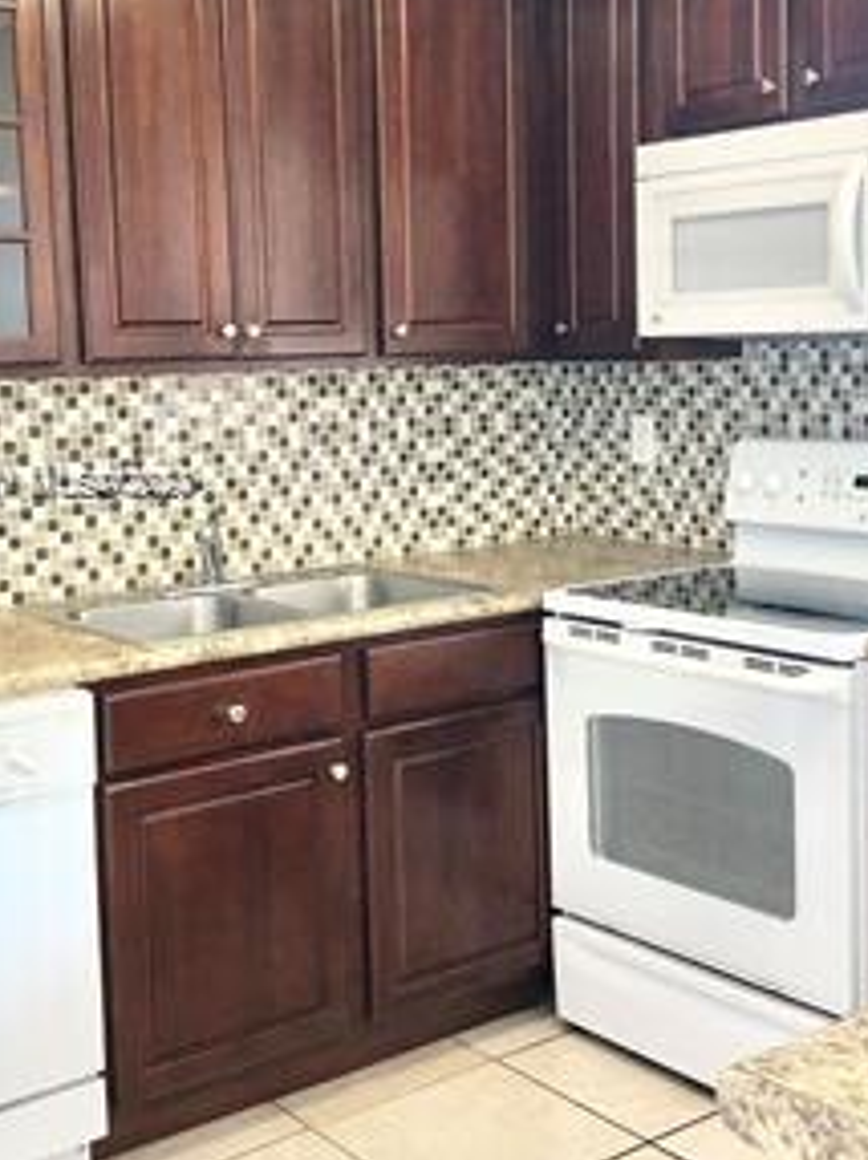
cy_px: 483
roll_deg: +1.9
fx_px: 1574
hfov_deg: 30.8
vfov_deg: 40.3
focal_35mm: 47
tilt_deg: -4.0
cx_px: 454
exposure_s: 1/30
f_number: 1.8
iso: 25
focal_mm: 4
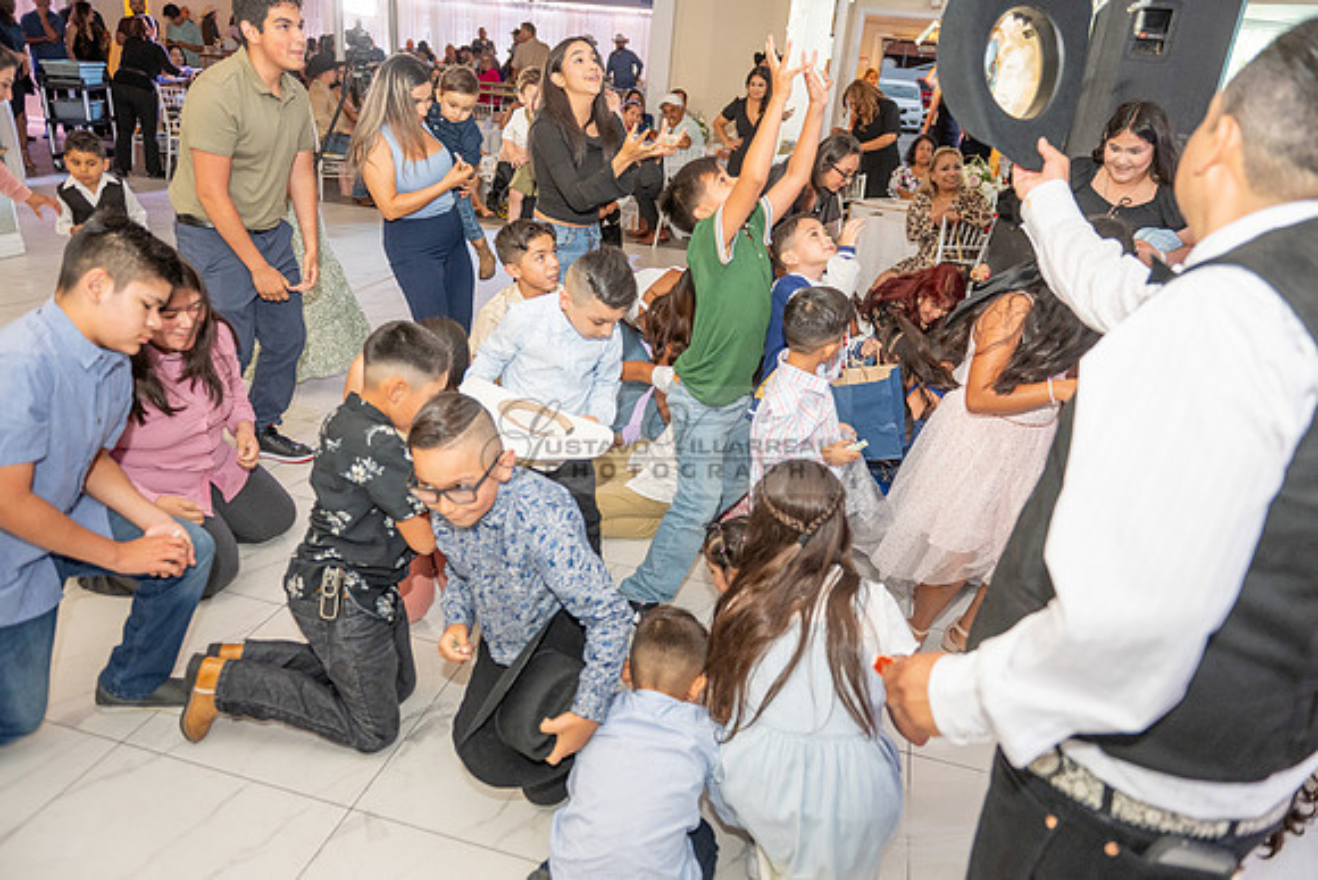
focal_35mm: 24
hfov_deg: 73.7
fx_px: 879
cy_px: 440
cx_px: 659
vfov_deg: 53.2
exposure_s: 1/160
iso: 800
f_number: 3.2
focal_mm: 24
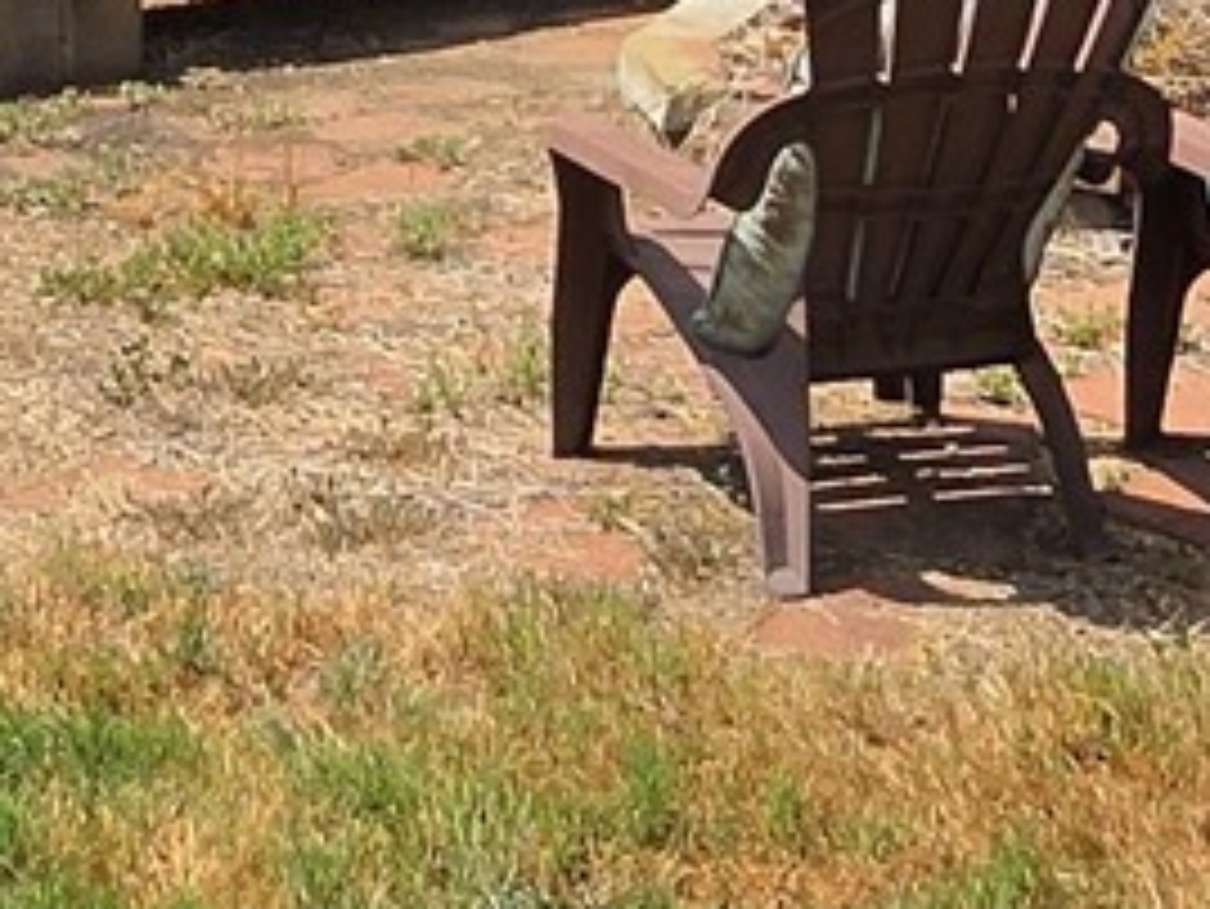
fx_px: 3462
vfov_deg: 13.5
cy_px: -680
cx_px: -40
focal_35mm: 99
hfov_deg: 19.2
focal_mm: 2.2
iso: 100
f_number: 2.2
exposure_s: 1/3882
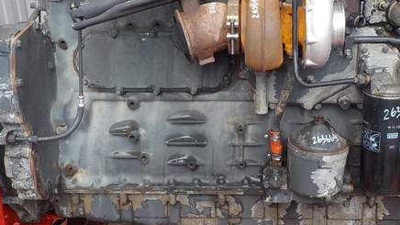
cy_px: 72
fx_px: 509
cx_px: 242
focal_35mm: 48
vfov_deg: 24.8
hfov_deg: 42.7
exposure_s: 1/30
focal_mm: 4.1
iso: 160
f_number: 3.3
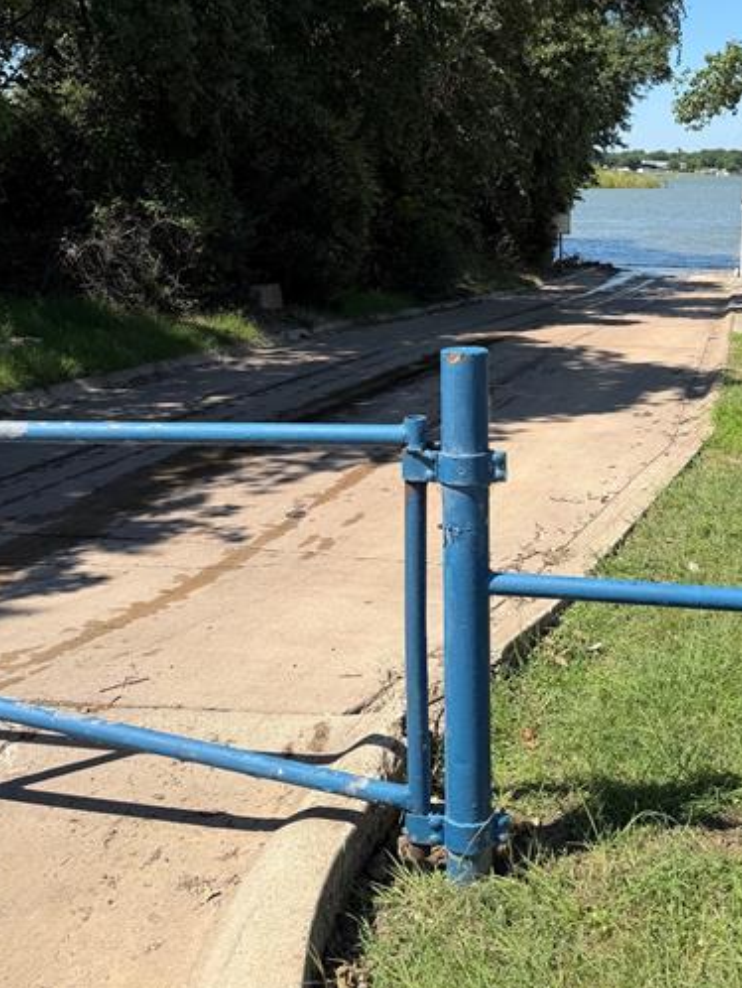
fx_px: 1057
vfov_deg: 49.1
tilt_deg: -8.3
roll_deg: -0.1
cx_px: 488
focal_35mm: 37
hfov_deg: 38.3
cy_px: 315
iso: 80
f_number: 1.78
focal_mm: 6.76
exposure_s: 1/3584
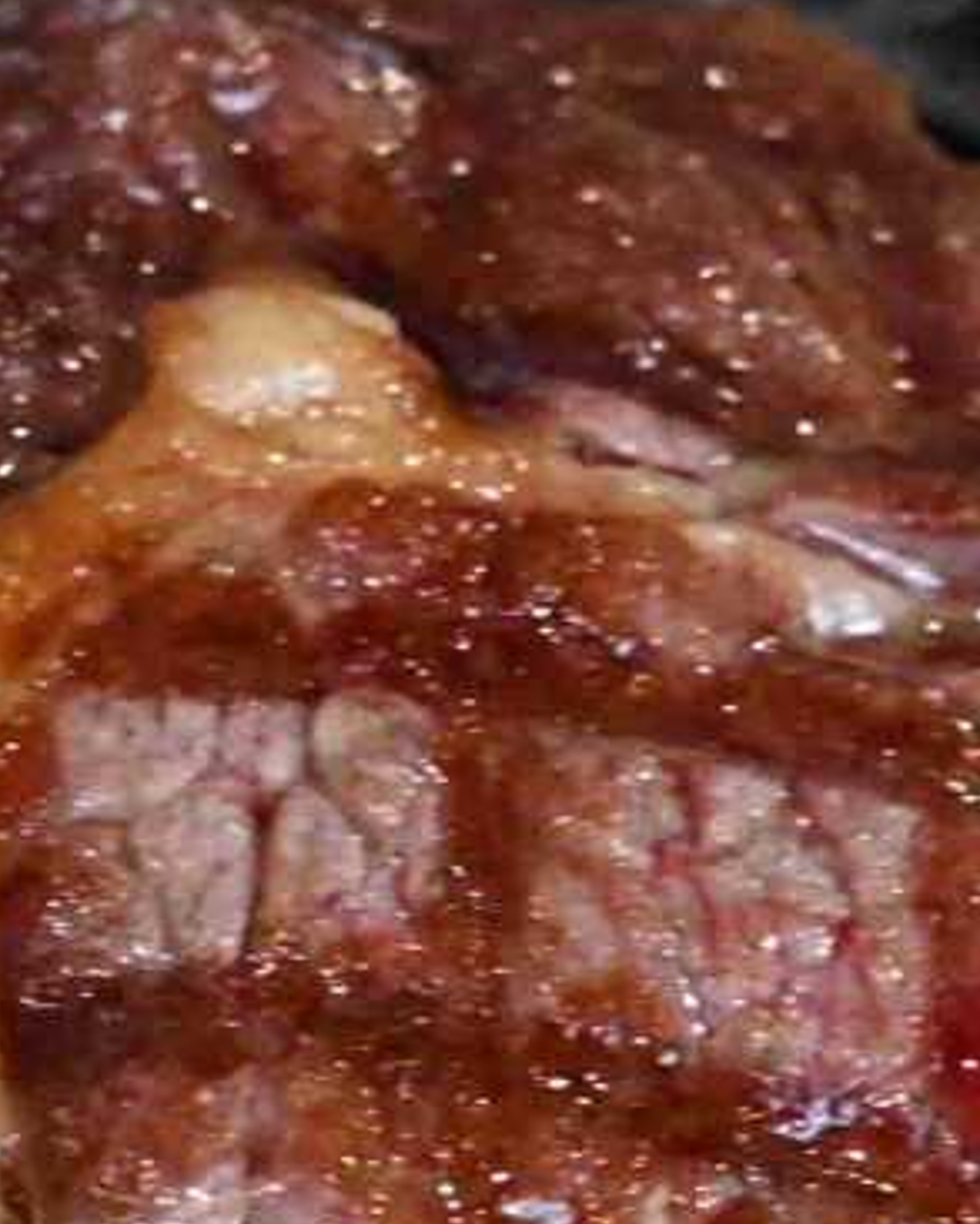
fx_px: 17830
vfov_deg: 3.9
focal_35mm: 492
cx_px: -194
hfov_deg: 3.1
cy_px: 1072
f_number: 3.2
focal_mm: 50
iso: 2000
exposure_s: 1/200
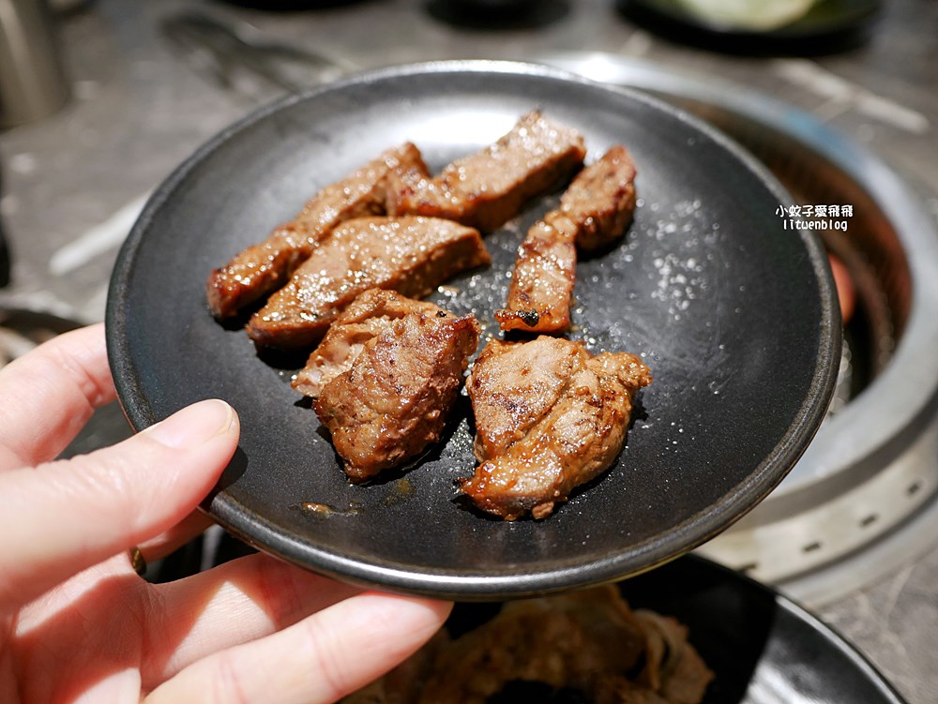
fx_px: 759
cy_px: 352
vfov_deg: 49.8
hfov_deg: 63.4
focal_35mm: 28
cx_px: 469
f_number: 2.5
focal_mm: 14
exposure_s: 1/60
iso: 400
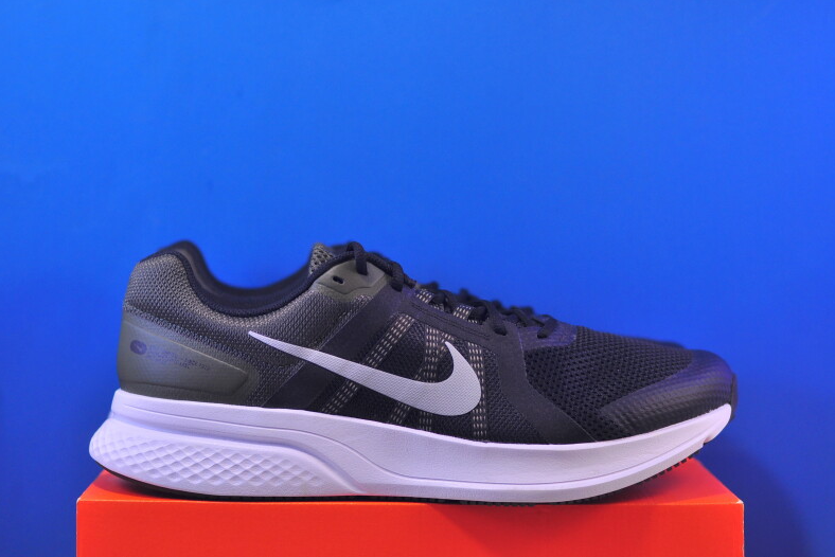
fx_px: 1763
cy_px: 278
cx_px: 418
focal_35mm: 76
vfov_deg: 18.0
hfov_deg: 26.6
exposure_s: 1/320
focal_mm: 50
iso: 250
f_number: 2.5
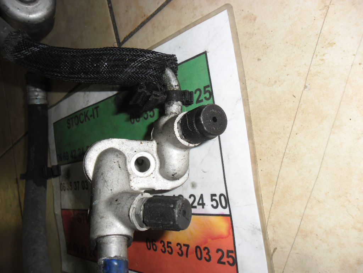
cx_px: 182
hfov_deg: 65.3
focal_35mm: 27
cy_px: 136
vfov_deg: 51.4
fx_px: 283
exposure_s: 1/45
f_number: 3.5
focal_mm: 4.9
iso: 80
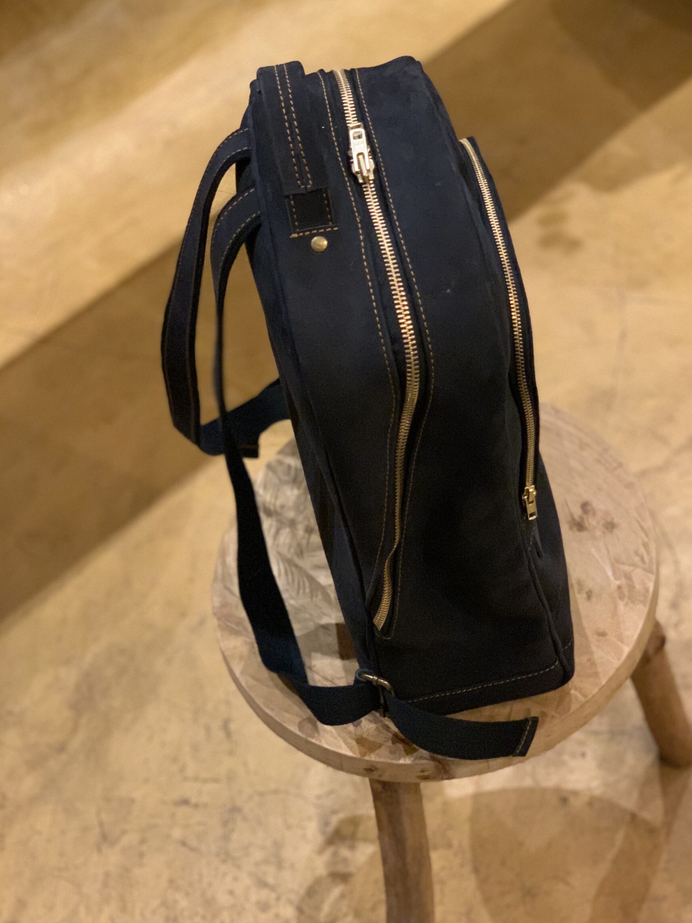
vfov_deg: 33.2
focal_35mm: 58
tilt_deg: -50.3
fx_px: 1546
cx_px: 378
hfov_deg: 25.2
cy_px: 466
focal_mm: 6
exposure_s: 1/30
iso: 800
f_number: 2.4
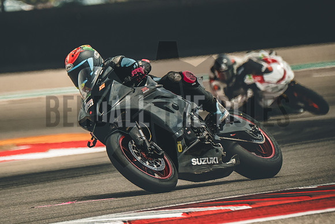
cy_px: 123
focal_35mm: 732
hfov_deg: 2.8
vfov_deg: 1.9
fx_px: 6817
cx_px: 131
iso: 1000
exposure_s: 1/2500
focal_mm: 400
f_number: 5.6
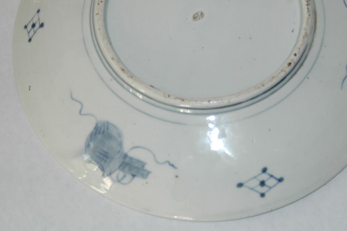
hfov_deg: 25.0
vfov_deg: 16.7
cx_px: 218
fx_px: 780
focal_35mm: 81
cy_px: 42
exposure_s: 1/125
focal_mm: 28
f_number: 3.5
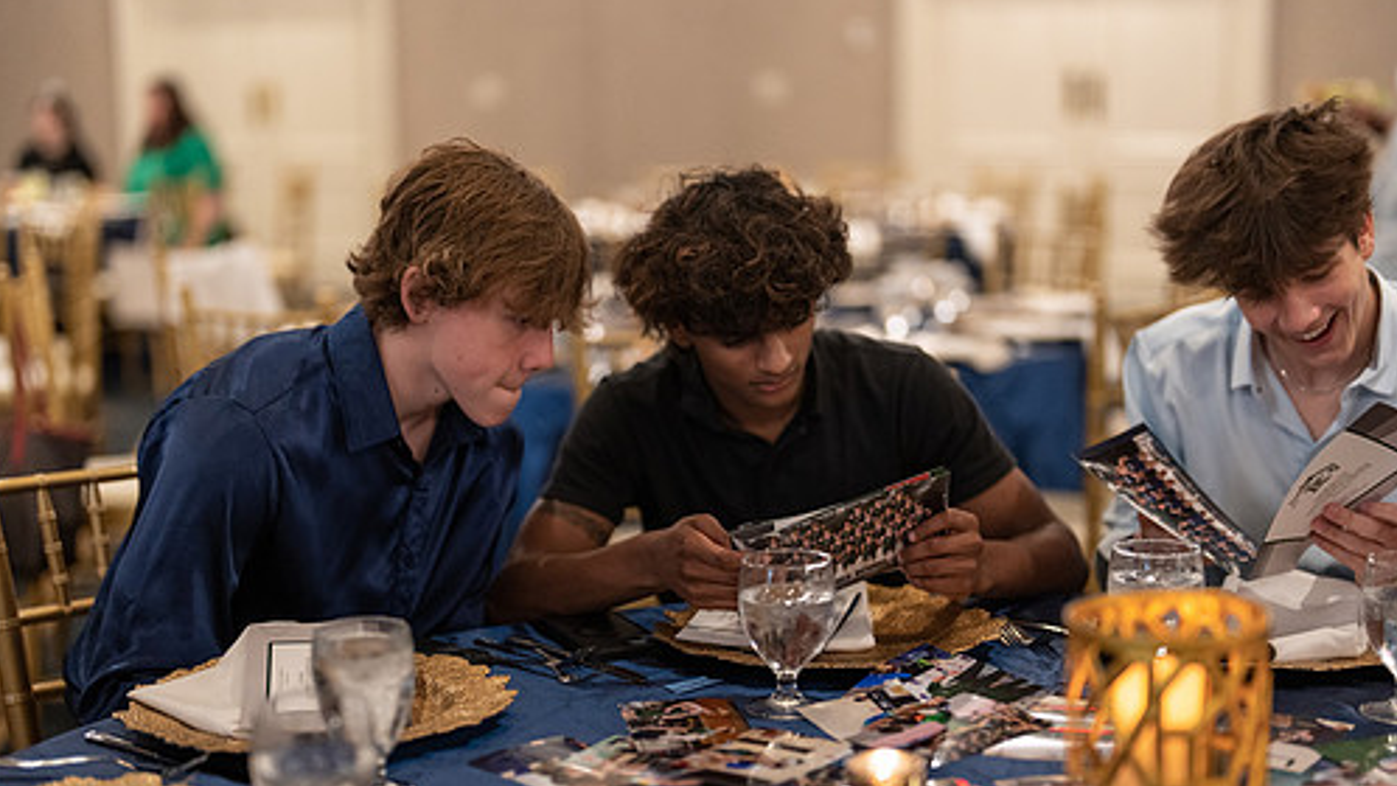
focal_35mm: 61
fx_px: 2259
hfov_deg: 34.4
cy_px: 462
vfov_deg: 19.7
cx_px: 710
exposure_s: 1/320
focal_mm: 50
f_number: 1.2
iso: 1250
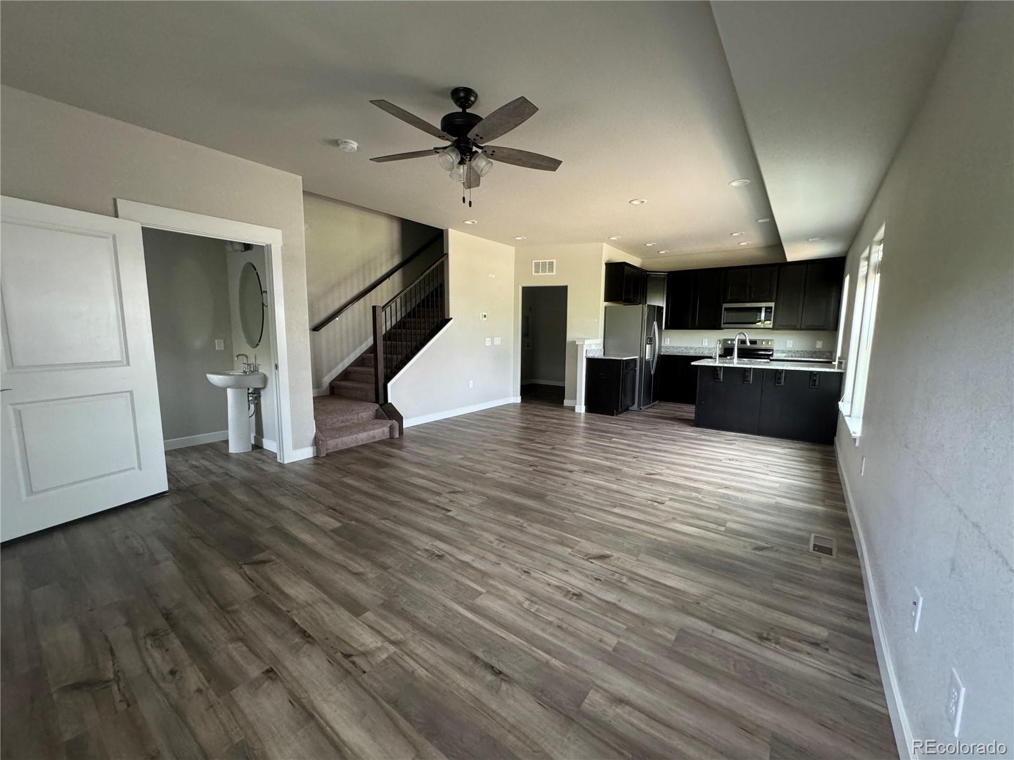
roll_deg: -0.7
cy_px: 380
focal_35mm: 14
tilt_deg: -7.9
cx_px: 507
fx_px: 410
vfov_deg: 85.7
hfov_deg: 102.1
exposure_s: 1/61
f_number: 2.2
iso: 320
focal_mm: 2.22
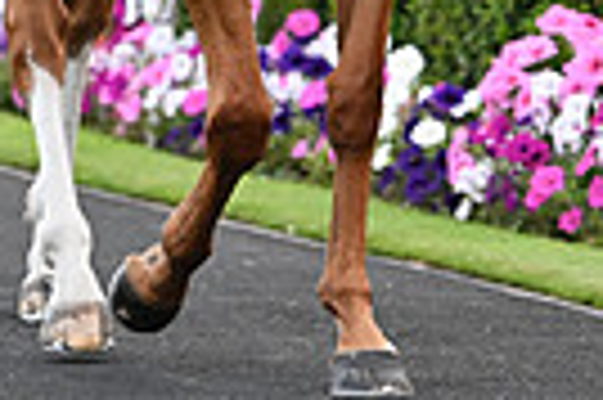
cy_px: -348
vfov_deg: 2.0
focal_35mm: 692
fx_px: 11577
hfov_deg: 3.0
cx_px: 459
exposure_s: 1/500
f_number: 3.5
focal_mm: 160
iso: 1600
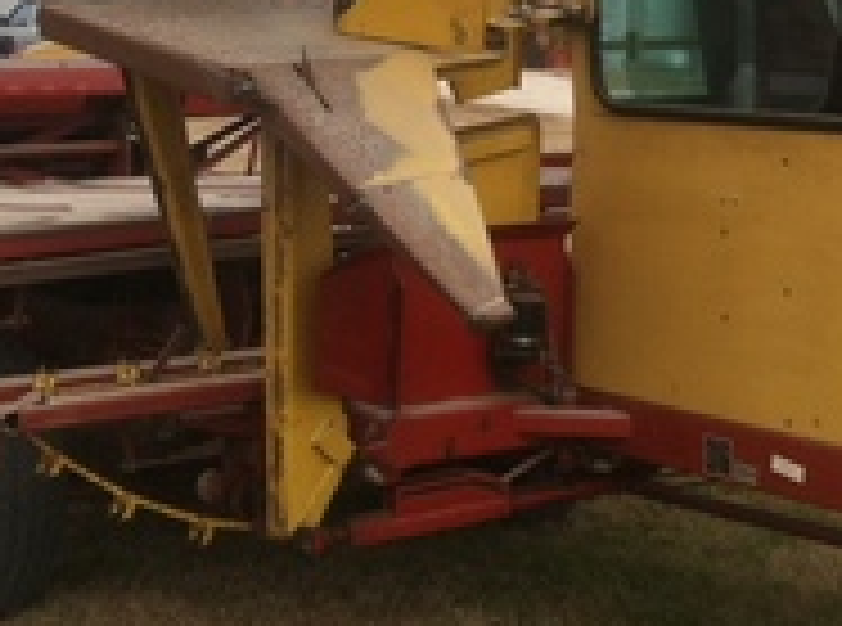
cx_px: 342
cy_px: -18
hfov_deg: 19.3
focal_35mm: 102
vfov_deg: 14.2
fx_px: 2473
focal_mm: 3.85
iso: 80
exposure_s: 1/652
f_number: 2.8
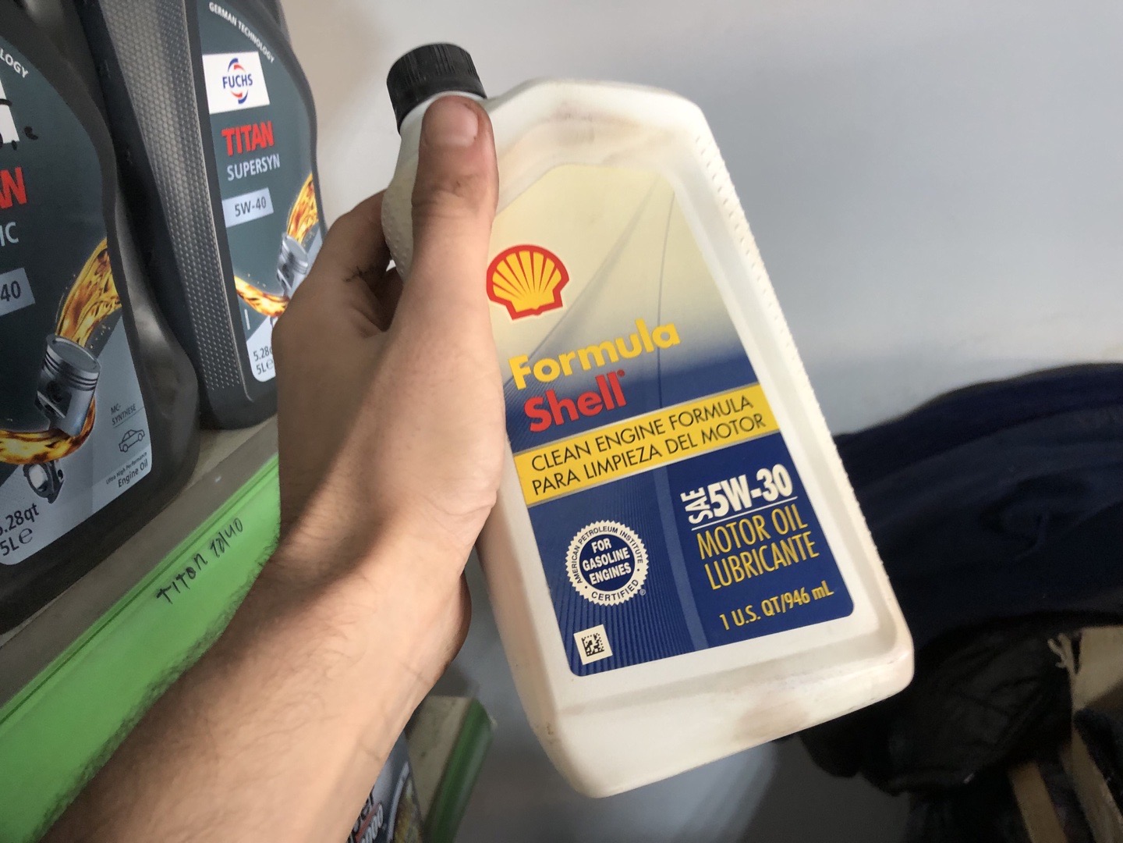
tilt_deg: -19.3
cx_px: 562
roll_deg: +8.5
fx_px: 908
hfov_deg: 63.4
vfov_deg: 49.7
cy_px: 422
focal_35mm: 28
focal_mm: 4
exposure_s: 1/15
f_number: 1.8
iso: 40
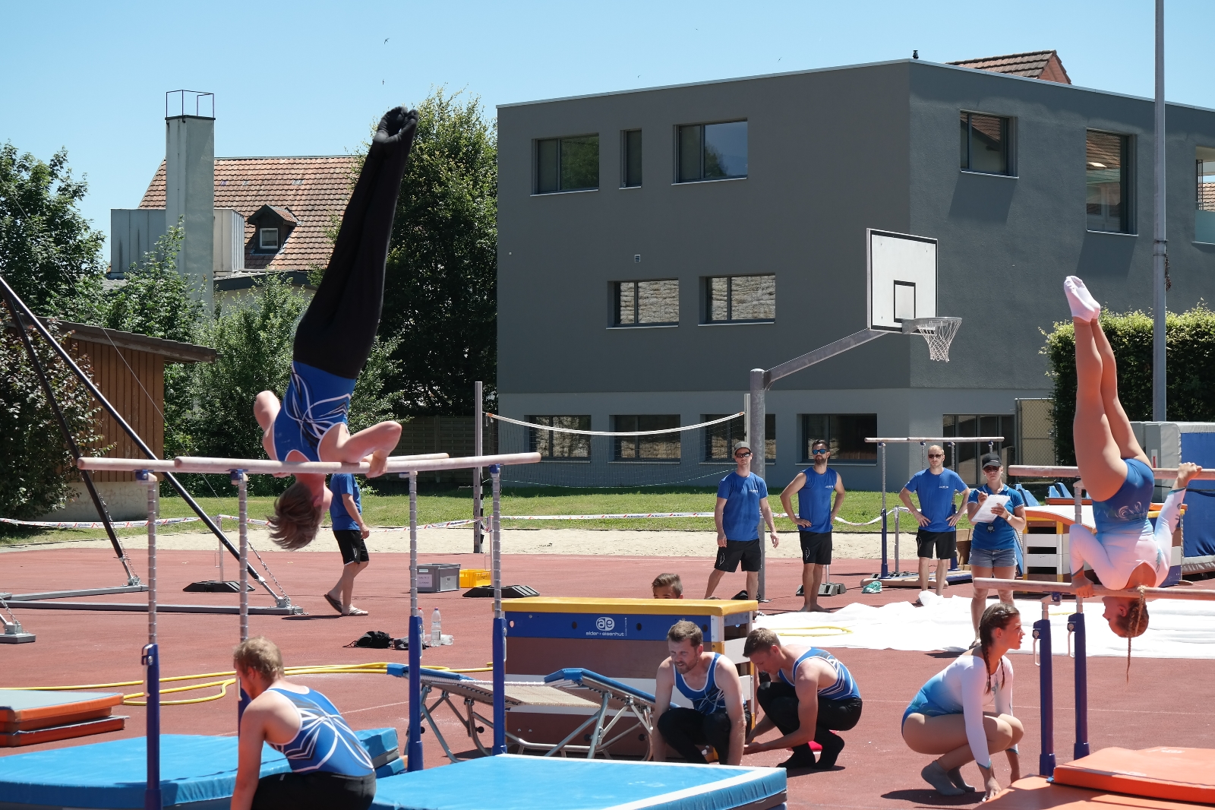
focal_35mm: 77
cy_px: 405
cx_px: 608
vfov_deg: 17.7
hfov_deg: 26.3
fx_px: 2598
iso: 100
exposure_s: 1/320
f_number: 5.6
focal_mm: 50
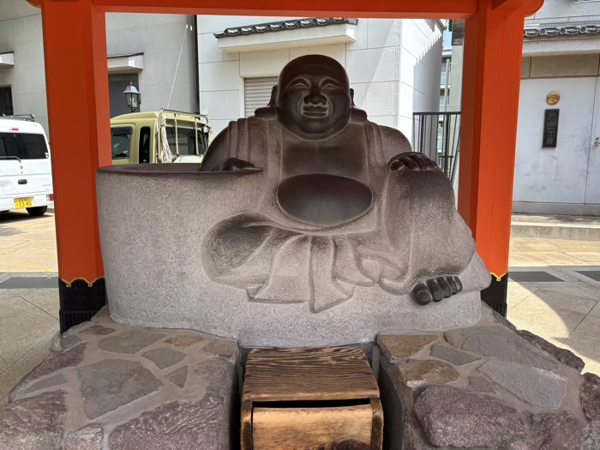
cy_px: 225
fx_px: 451
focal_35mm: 26
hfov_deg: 67.3
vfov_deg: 53.1
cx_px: 300
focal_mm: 5.96
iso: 50
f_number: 1.6
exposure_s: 1/413
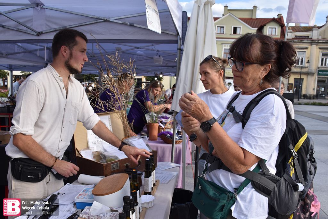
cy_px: 110
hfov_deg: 55.1
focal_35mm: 34
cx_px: 164
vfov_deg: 38.4
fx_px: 314
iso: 200
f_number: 8
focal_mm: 23
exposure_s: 1/250
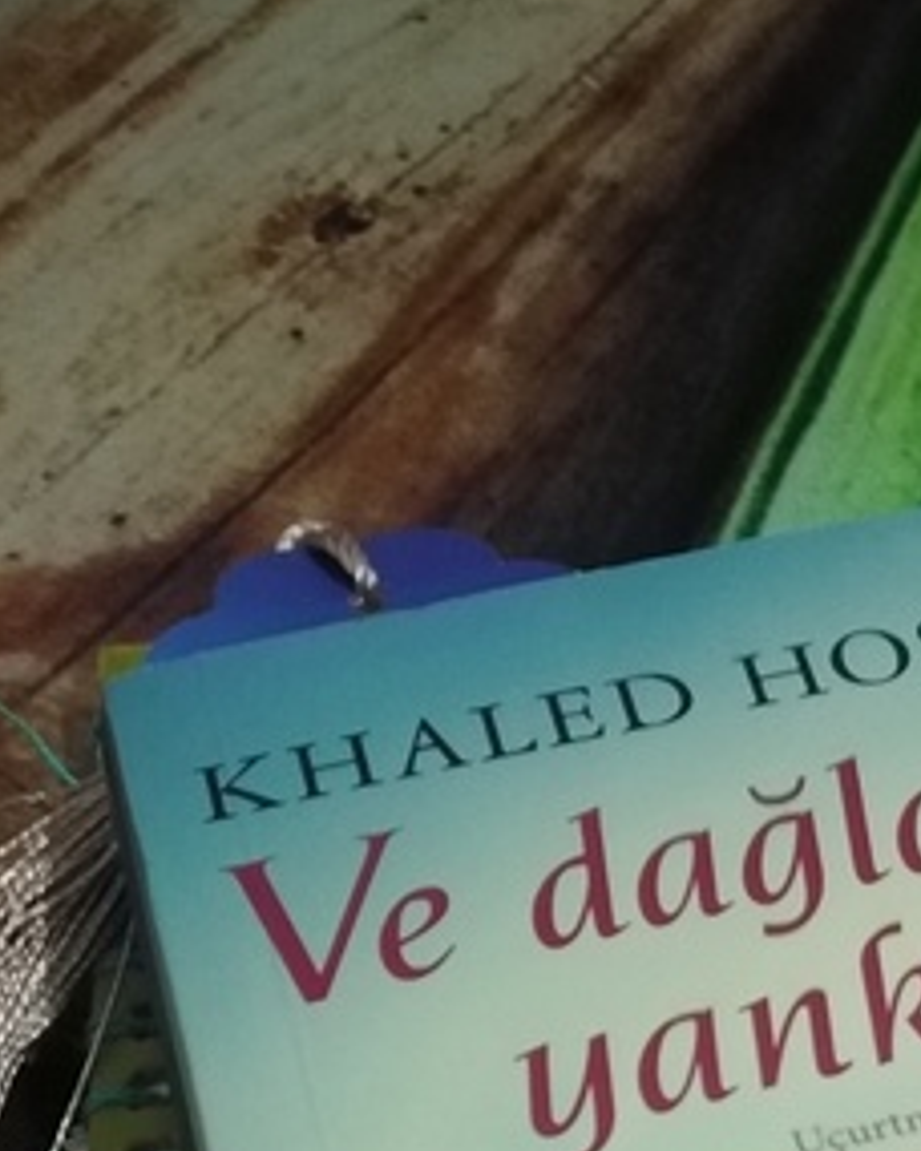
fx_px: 2794
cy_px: 1777
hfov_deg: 18.0
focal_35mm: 82
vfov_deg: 19.8
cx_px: 1030
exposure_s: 1/20
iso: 631
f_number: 1.8
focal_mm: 3.62
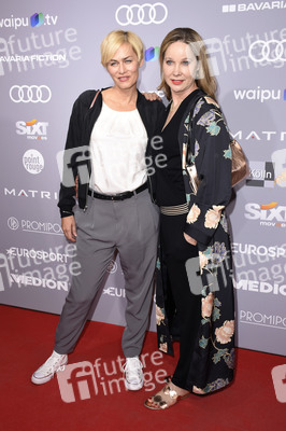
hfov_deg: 36.8
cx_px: 143
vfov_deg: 53.2
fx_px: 430
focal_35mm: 36
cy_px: 216
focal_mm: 24
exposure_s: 1/125
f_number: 6.3
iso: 250
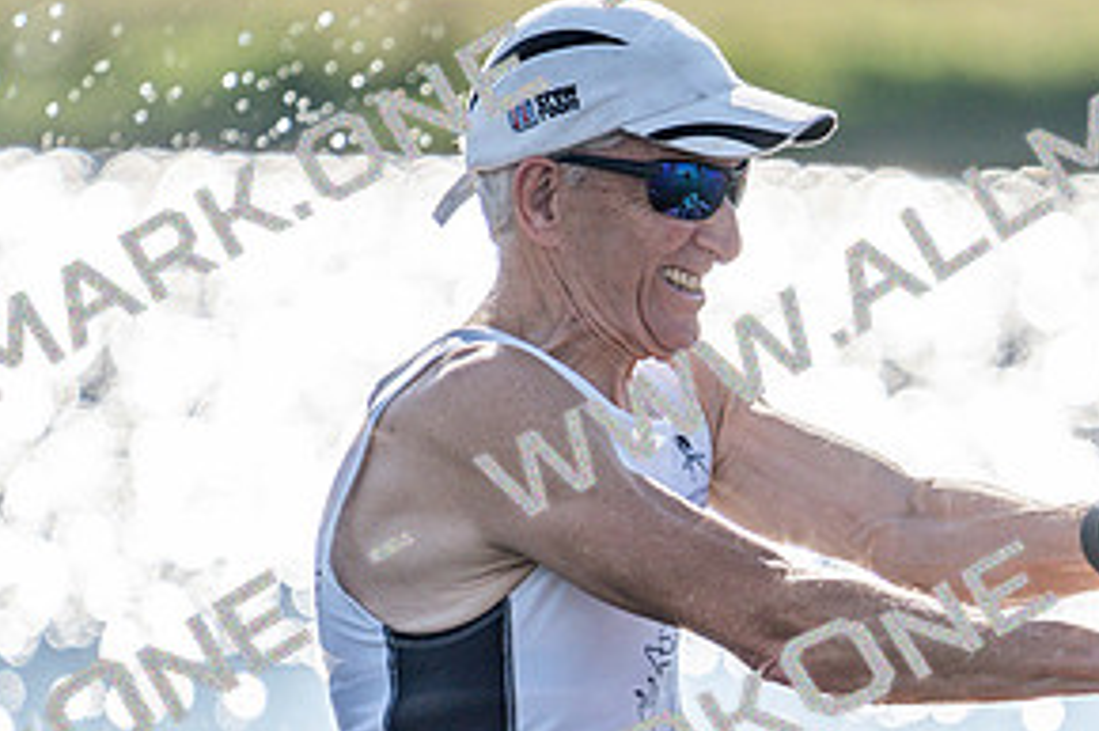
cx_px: 944
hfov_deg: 2.1
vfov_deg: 1.4
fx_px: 30296
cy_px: 528
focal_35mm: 993
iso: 100
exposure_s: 1/1600
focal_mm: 496
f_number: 6.3
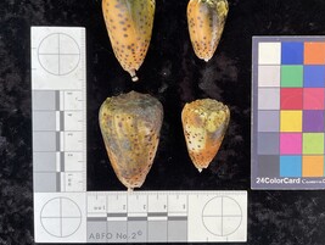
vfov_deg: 37.7
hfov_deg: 48.8
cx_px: 184
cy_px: 102
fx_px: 357
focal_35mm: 38
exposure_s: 1/60
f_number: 1.8
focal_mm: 3
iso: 32
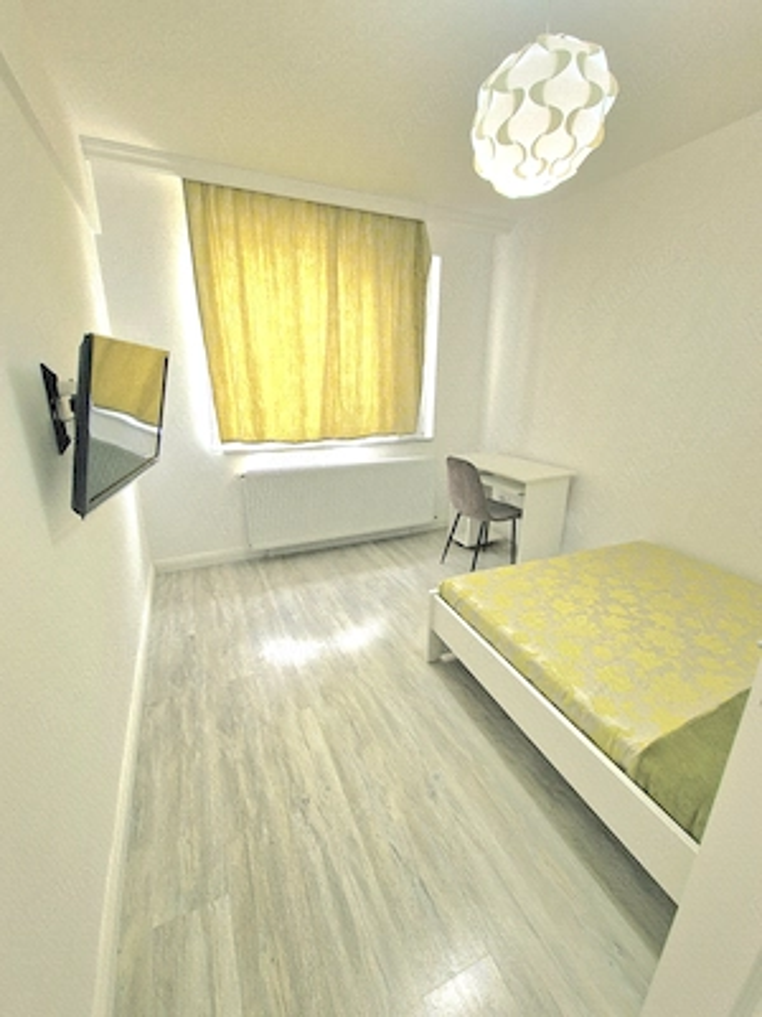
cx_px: 381
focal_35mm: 13
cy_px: 508
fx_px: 382
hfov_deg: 89.9
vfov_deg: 106.2
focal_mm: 2.2
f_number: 2.2
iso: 64
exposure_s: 1/50
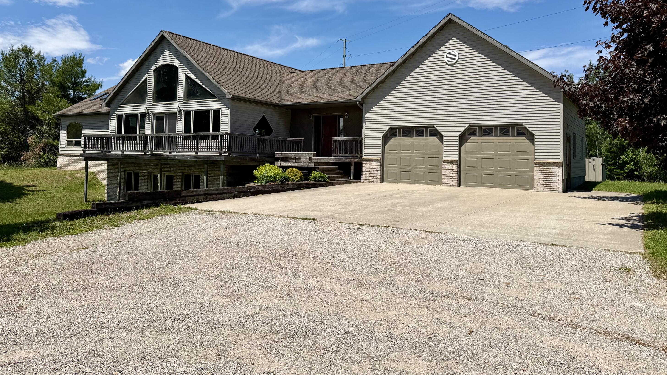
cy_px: 129
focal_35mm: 27
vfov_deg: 42.4
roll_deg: -0.8
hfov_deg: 69.9
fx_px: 478
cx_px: 333
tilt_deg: +3.7
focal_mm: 6.76
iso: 80
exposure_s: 1/8130
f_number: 1.78
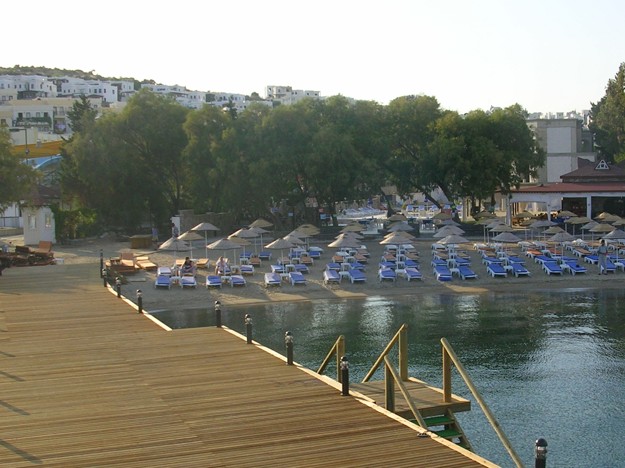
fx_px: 921
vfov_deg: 28.5
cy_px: 280
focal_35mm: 51
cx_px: 375
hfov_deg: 37.4
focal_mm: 5.8
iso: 50
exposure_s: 1/178
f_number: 5.6
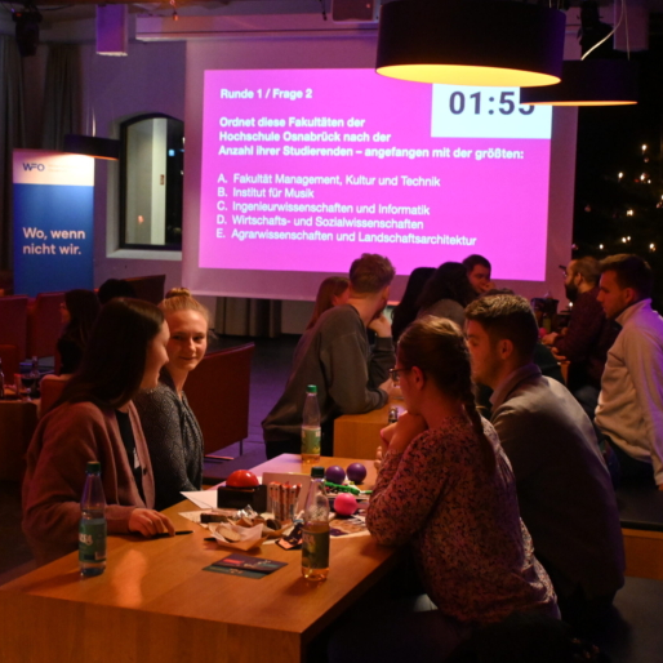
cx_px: 277
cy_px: 329
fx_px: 1278
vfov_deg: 29.1
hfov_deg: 29.0
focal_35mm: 59
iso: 5600
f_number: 4.8
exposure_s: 1/60
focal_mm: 30.5
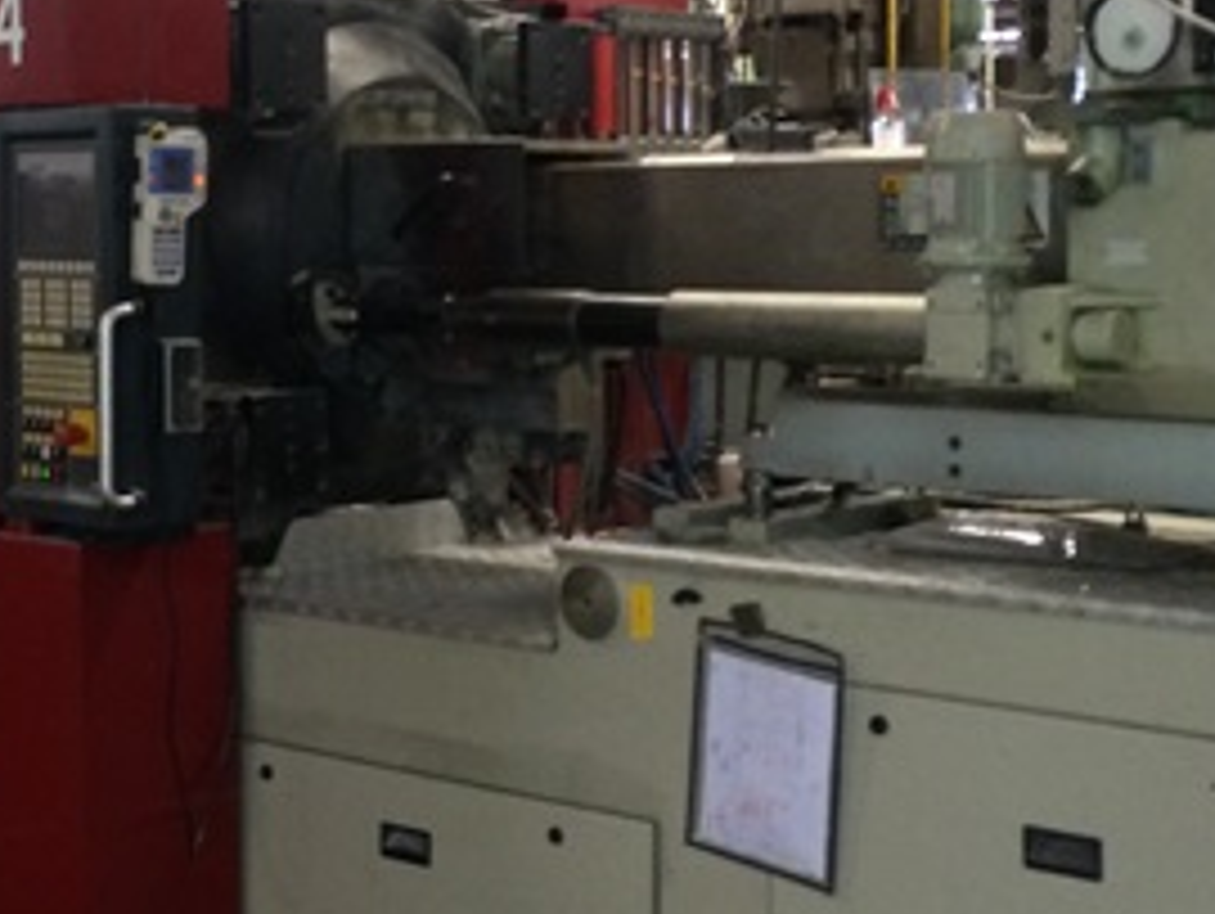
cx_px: 364
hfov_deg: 27.1
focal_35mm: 71
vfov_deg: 20.7
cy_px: 302
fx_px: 2494
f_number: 2.2
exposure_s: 1/30
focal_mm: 4.12
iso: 250
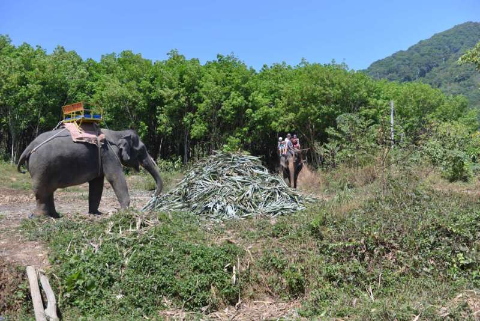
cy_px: 160
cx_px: 240
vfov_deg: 35.1
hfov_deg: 50.7
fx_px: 507
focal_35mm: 38
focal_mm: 38
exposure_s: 1/320
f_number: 4.5
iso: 140
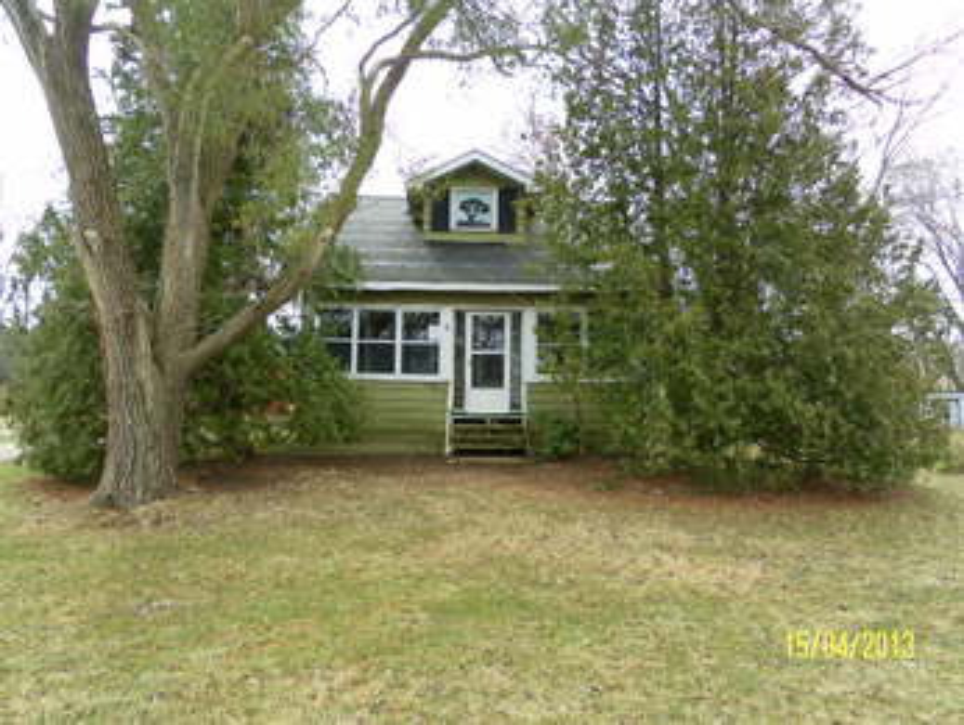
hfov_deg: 63.4
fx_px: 780
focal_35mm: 28
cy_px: 362
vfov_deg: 49.8
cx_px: 482
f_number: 3.2
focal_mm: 4.9
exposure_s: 1/200
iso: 80
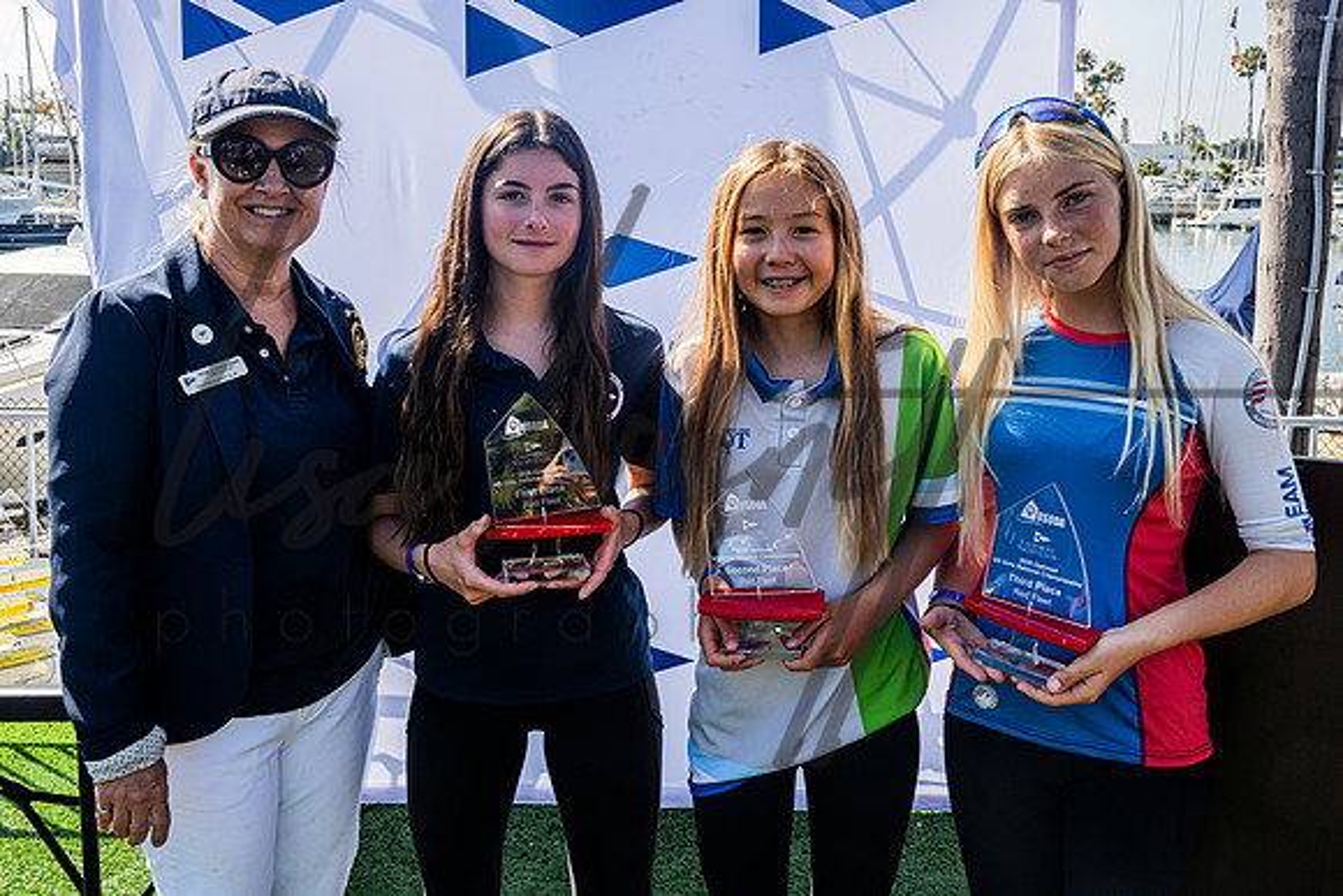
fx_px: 1296
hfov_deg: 54.8
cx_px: 692
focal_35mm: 35
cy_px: 361
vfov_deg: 38.0
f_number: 11
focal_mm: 28
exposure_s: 1/500
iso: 800
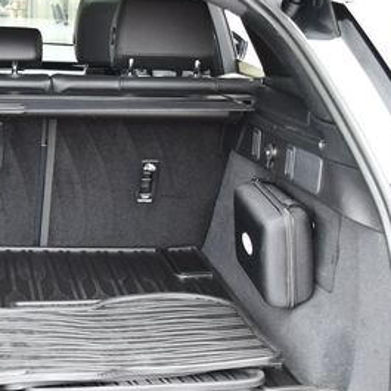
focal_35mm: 74
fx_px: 946
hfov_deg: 22.4
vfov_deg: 23.3
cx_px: -12
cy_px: 239
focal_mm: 18
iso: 720
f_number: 3.5
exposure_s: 1/250
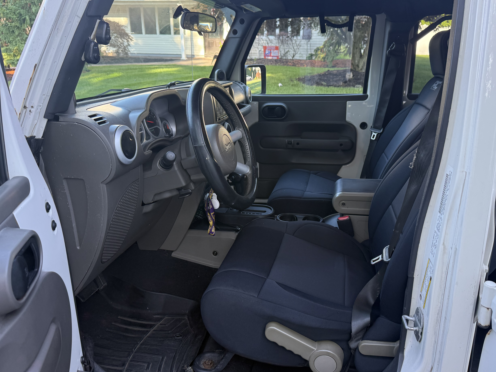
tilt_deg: -19.4
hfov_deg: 63.3
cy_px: 181
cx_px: 276
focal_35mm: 28
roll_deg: -0.7
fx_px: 401
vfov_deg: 49.7
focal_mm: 6.76
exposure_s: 1/121
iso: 80
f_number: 1.78
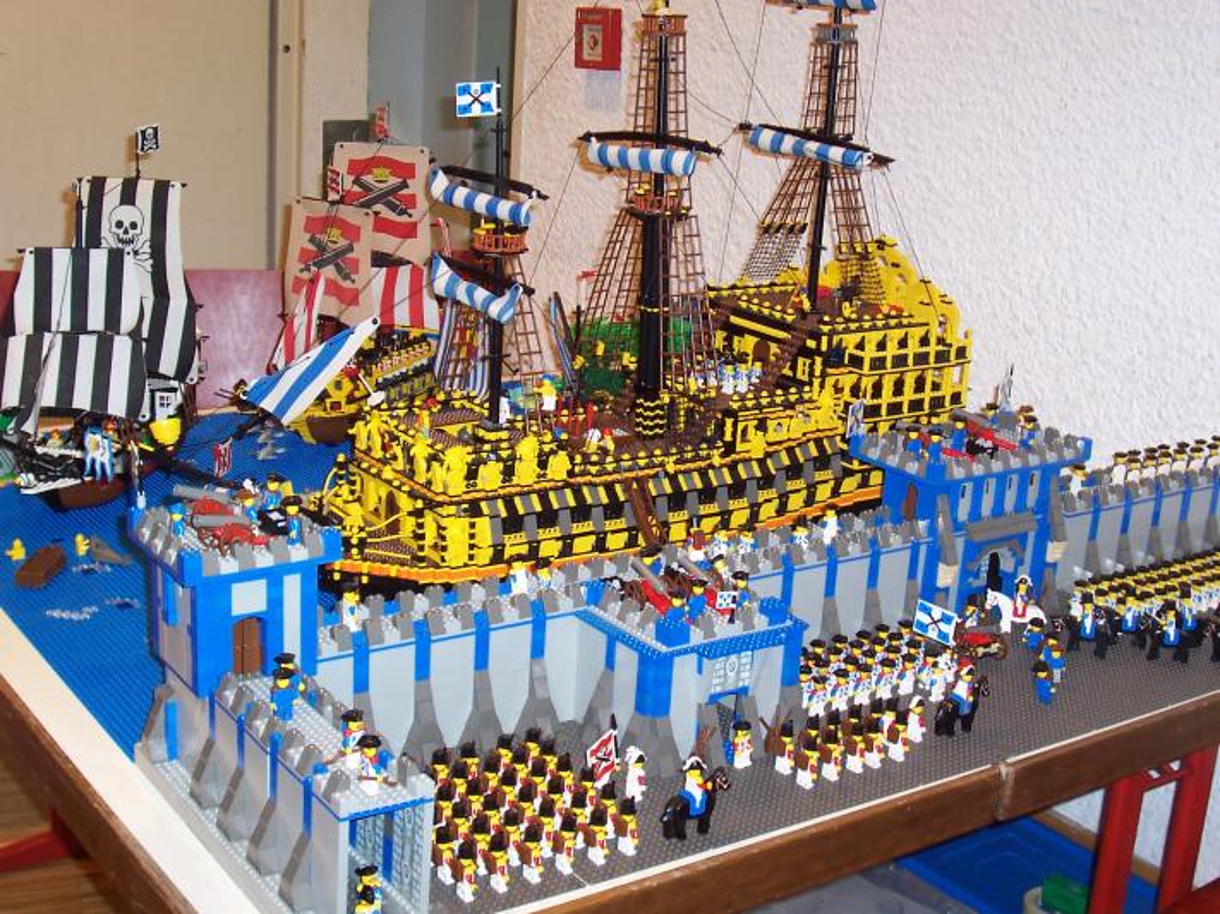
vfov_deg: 31.5
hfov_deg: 41.2
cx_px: 610
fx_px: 1621
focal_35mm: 46
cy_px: 457
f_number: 3
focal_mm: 7
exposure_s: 1/60
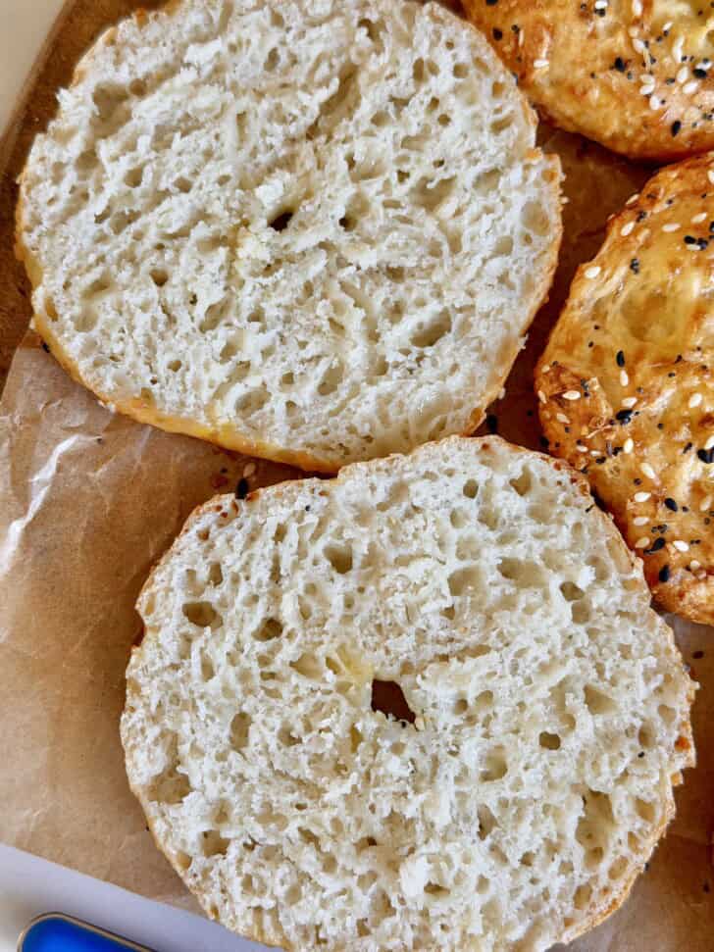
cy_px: 476
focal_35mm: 48
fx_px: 1320
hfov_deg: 30.3
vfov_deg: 39.7
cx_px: 357
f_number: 1.8
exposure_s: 1/103
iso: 100
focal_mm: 6.8
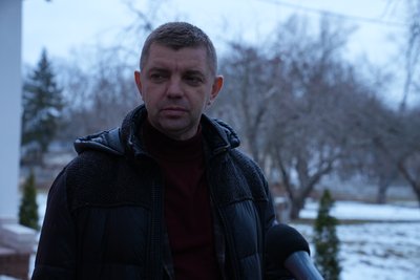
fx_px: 817
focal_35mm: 70
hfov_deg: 28.8
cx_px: 210
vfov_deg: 19.5
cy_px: 140
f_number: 5
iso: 250
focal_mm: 70
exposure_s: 1/250
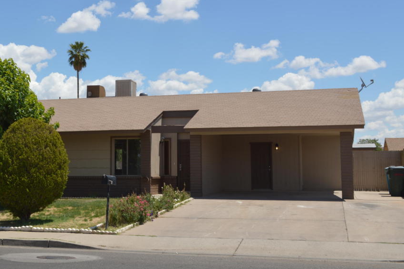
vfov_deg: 25.4
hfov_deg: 37.3
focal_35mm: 53
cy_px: 108
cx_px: 146
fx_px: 594
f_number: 10
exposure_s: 1/200
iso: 100
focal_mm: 26
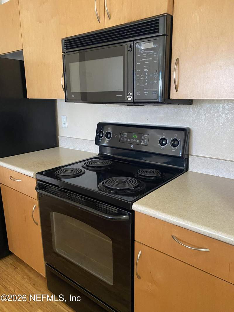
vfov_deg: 67.3
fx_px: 234
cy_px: 156
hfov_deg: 53.1
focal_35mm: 26
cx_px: 117
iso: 400
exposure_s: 1/60
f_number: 1.8
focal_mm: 4.25
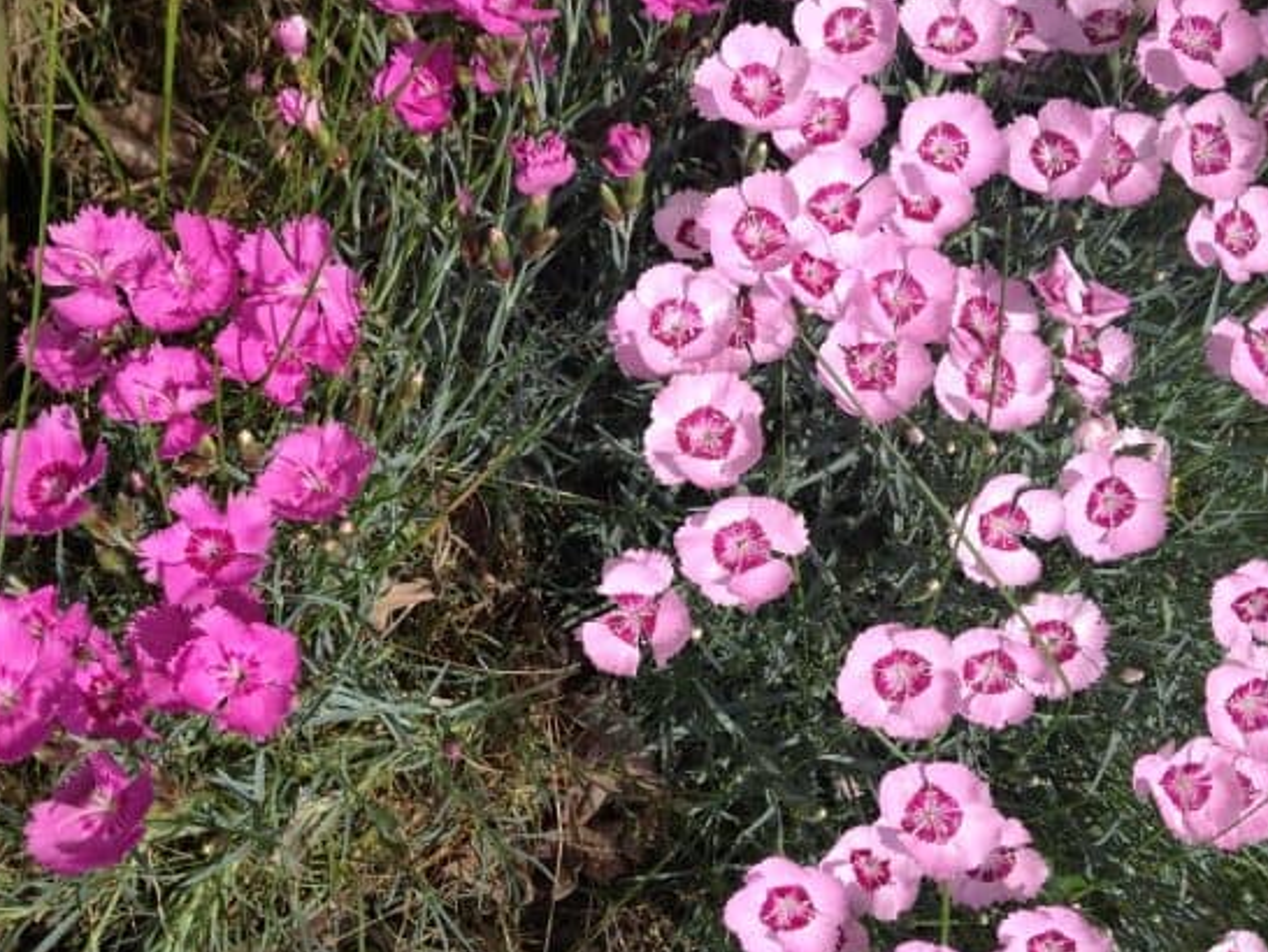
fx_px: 1503
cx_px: 599
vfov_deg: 35.1
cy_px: 418
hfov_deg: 45.7
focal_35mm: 41
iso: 50
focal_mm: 4.28
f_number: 2.4
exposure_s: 1/1623
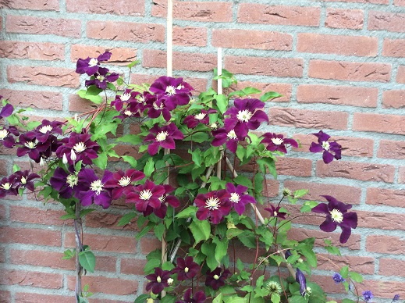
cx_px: 202
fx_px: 374
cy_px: 152
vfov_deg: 44.1
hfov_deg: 56.9
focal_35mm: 32
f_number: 2.4
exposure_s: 1/100
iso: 64
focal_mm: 3.3
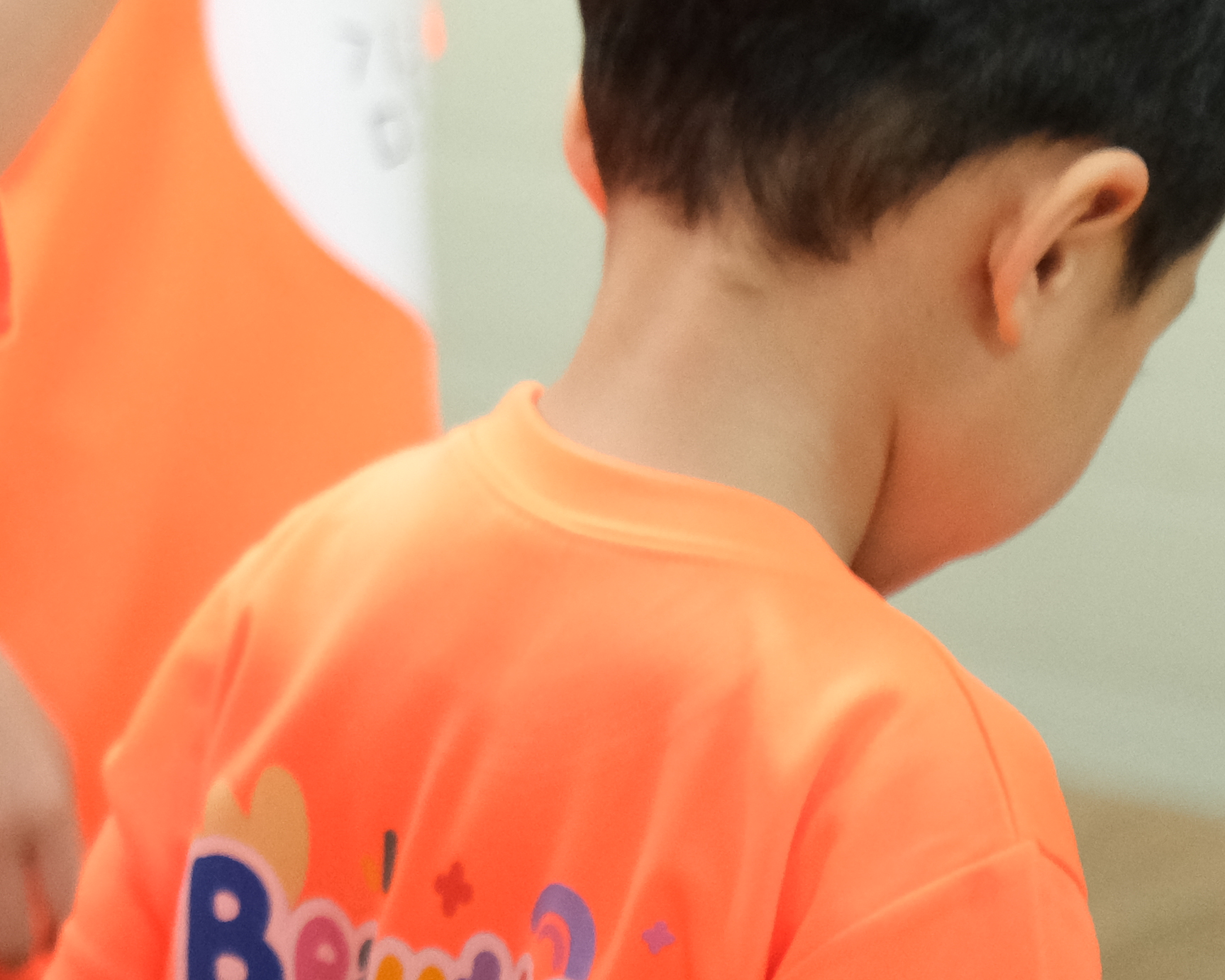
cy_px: 438
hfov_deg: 6.1
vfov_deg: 5.0
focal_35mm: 312
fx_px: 11310
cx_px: -819
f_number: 2.8
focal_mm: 61.5
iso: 2500
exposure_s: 1/250
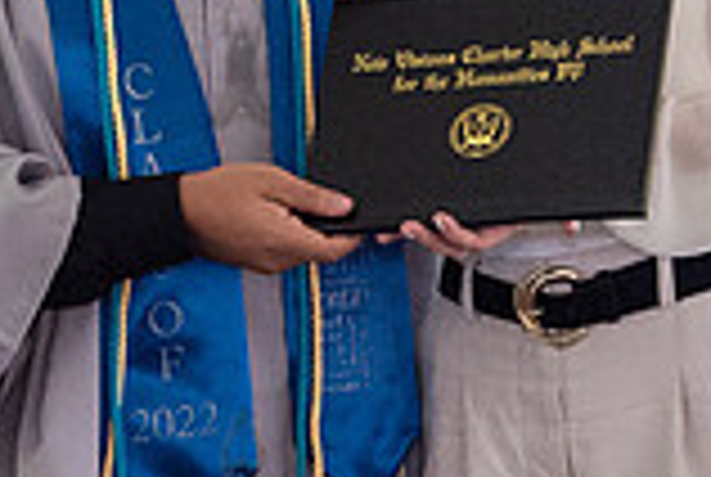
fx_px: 5600
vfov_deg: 4.9
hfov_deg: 7.3
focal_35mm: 283
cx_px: 262
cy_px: 317
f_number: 4
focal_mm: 48
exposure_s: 1/800
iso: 2500
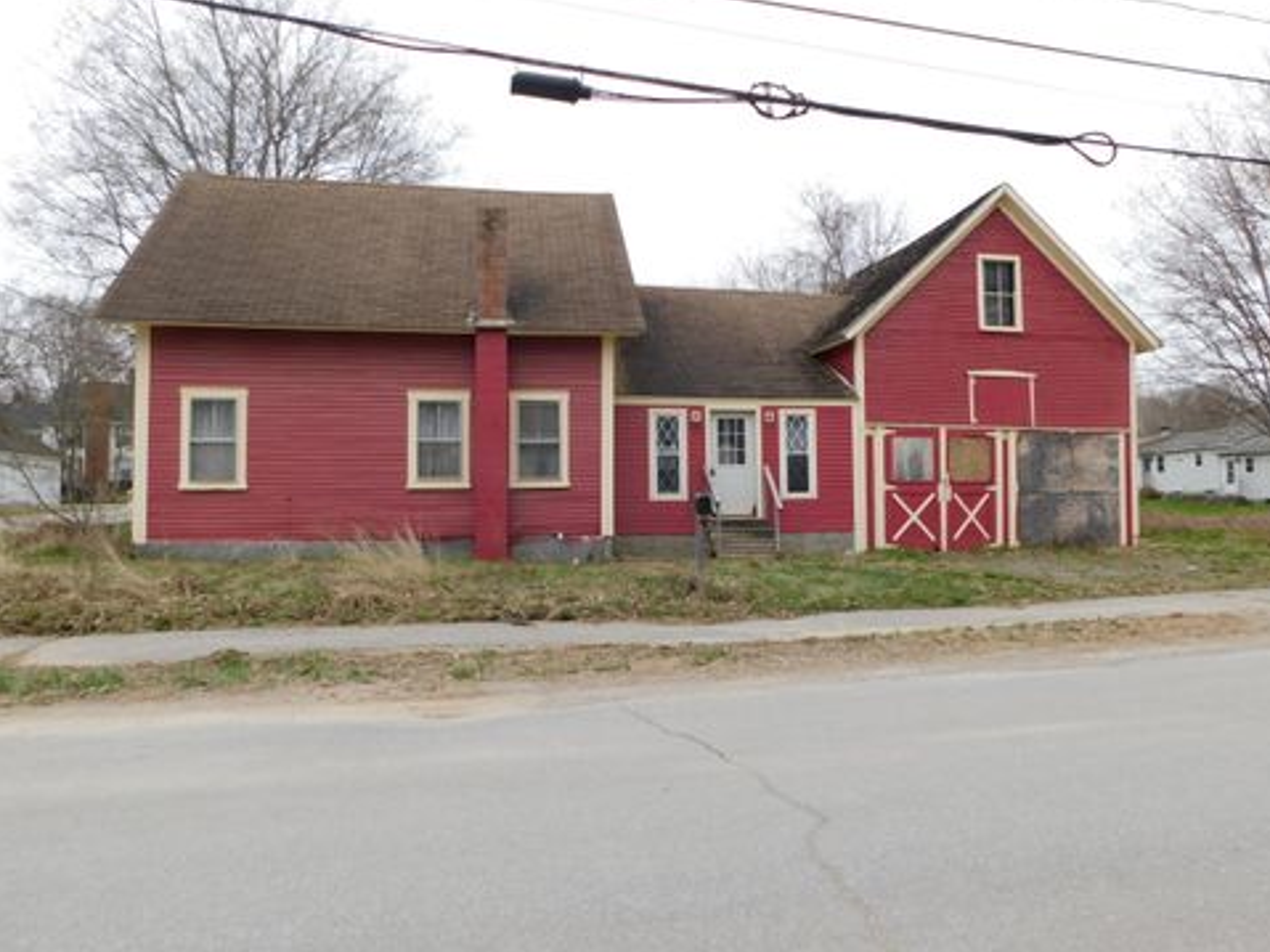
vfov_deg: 56.8
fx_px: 880
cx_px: 658
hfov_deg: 71.6
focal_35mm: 24
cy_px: 479
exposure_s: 1/800
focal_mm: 4
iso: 125
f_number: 3
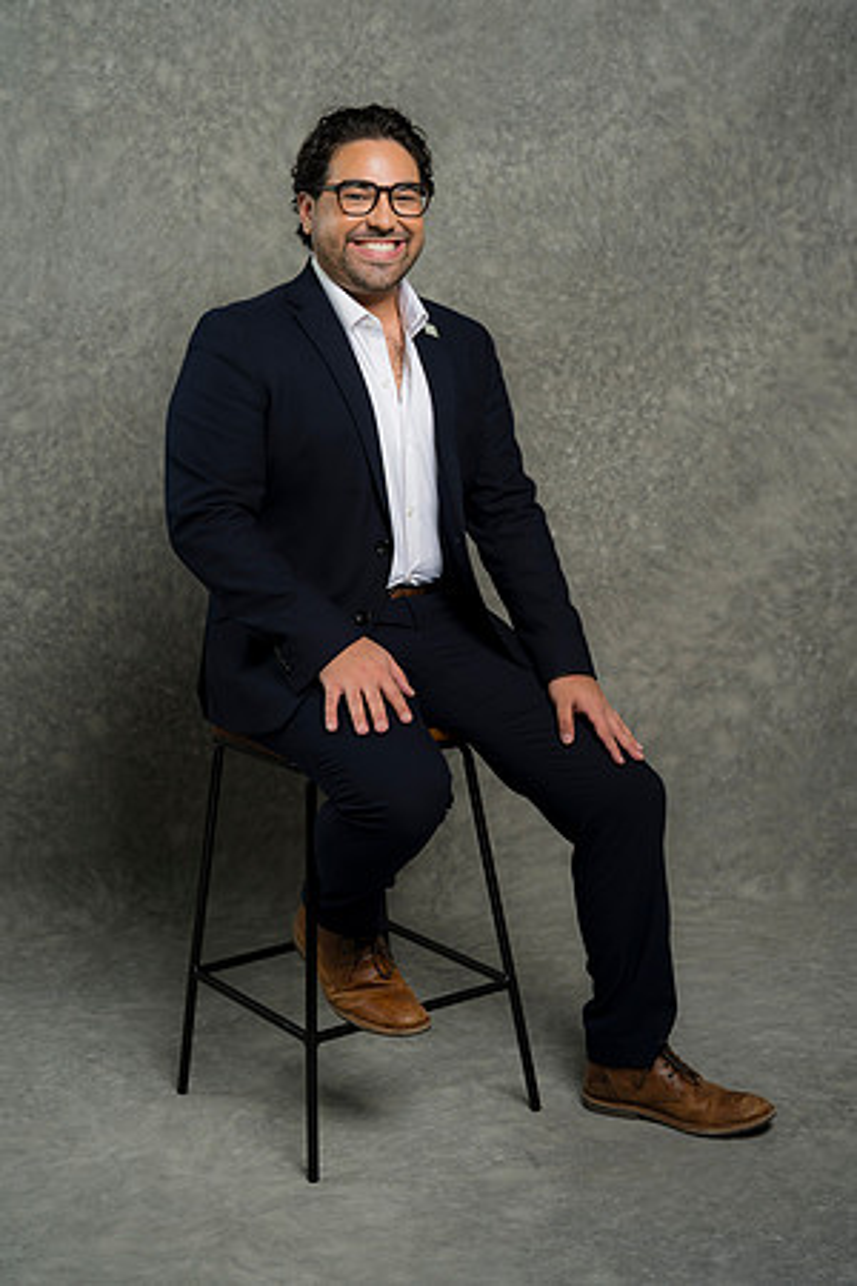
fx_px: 1964
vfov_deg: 36.2
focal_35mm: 55
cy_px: 643
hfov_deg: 24.6
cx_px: 428
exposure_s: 1/160
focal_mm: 55
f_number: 4
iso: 125
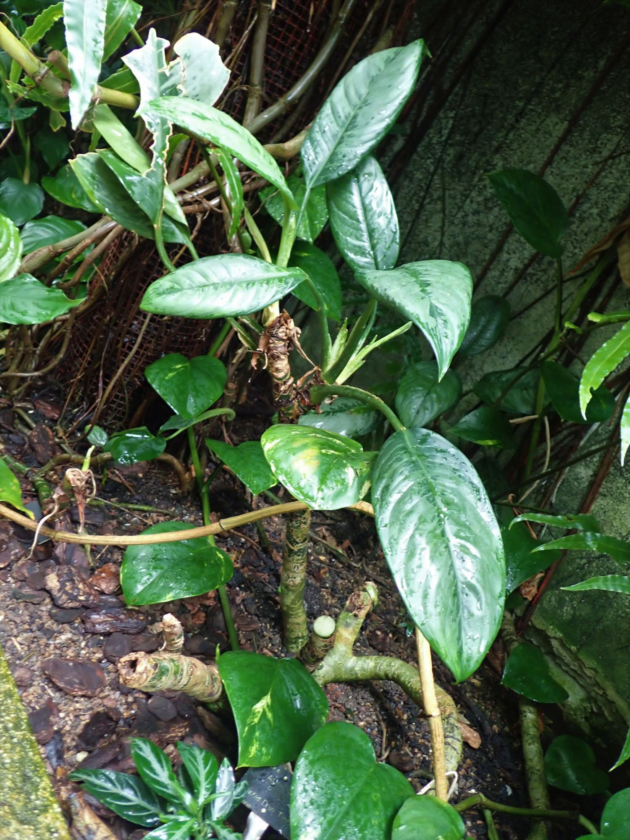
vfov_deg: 60.0
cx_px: 315
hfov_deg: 46.8
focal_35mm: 30
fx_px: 728
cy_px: 420
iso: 400
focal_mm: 5.5
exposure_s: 1/30
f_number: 2.3
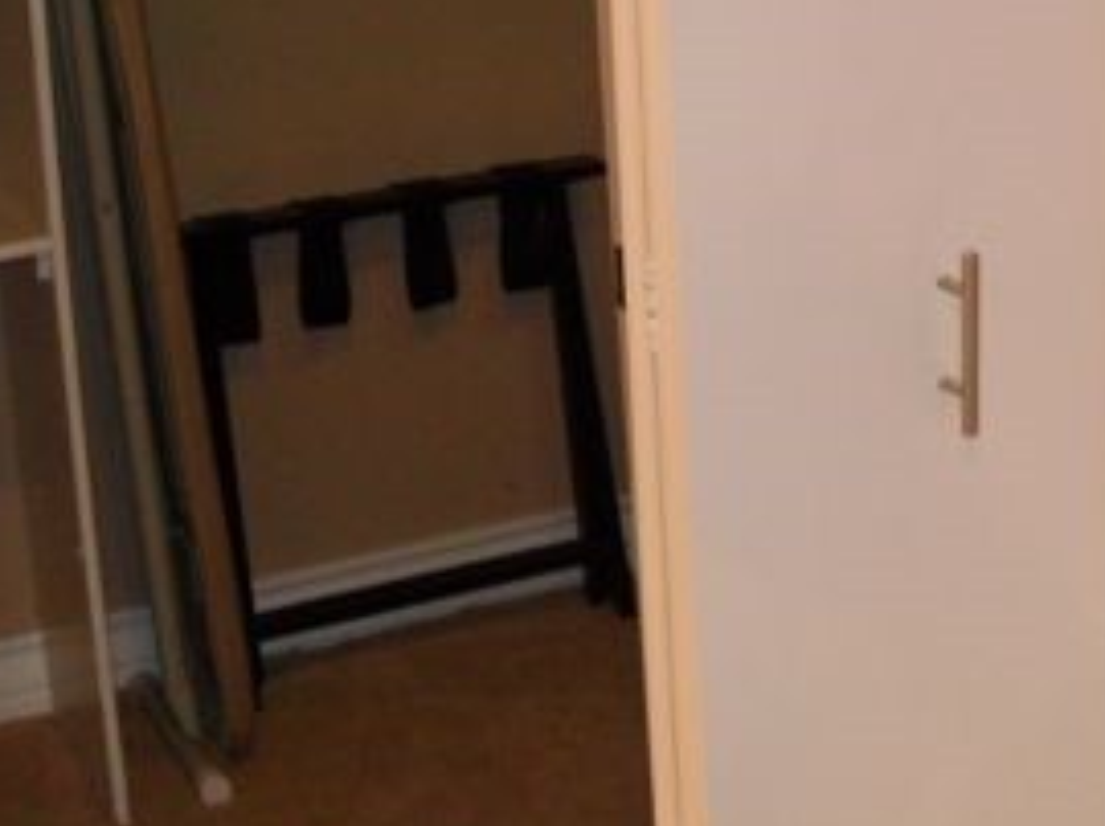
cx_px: 937
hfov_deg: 23.1
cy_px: 90
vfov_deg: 17.5
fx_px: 2647
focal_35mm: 83
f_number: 3
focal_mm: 6.3
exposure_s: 1/45
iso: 200
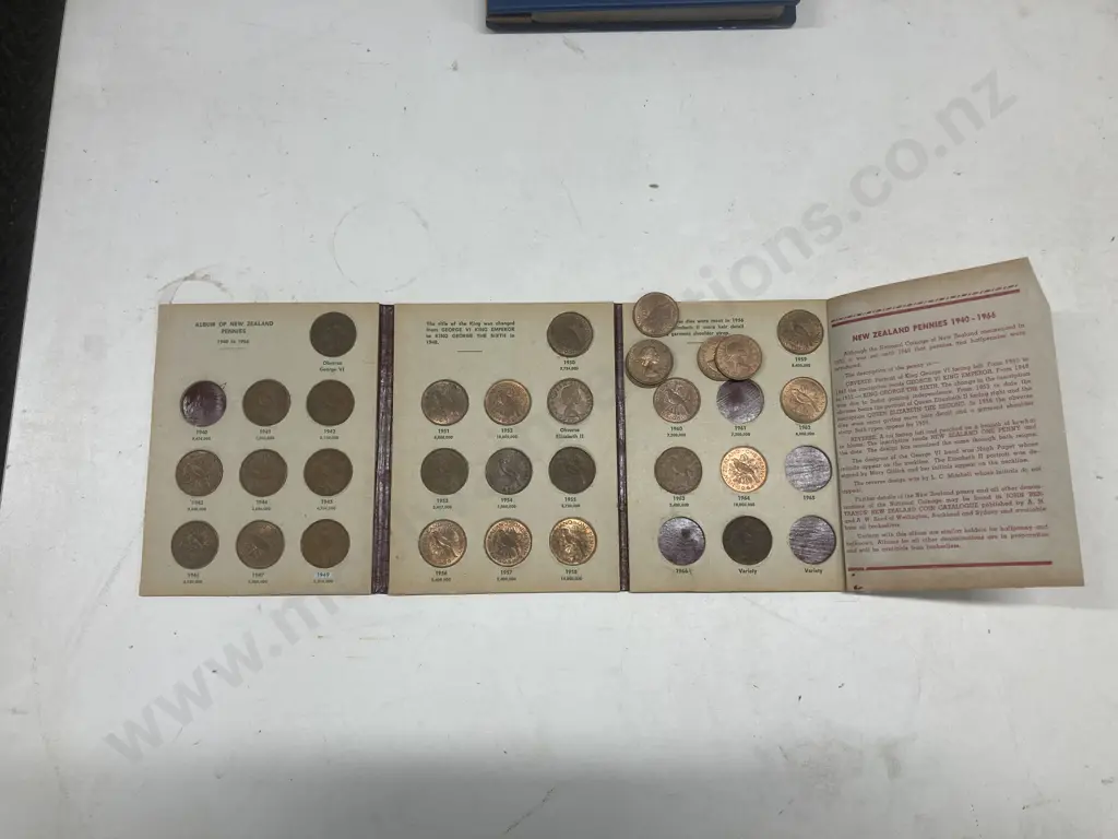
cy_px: 420
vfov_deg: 49.7
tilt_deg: -79.9
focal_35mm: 28
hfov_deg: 63.4
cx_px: 559
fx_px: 904
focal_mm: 3.99
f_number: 1.8
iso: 64
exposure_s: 1/100
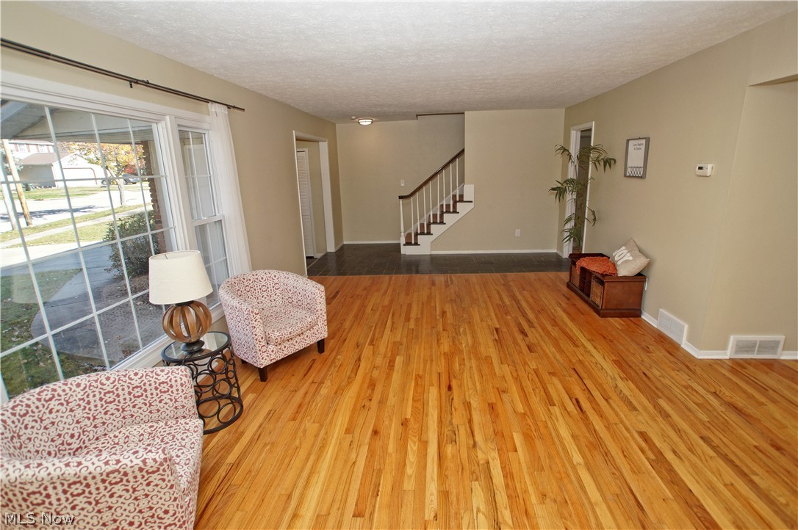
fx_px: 365
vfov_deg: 72.0
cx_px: 399
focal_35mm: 16
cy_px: 265
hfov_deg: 95.0
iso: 200
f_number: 4.5
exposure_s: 1/160
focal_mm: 11
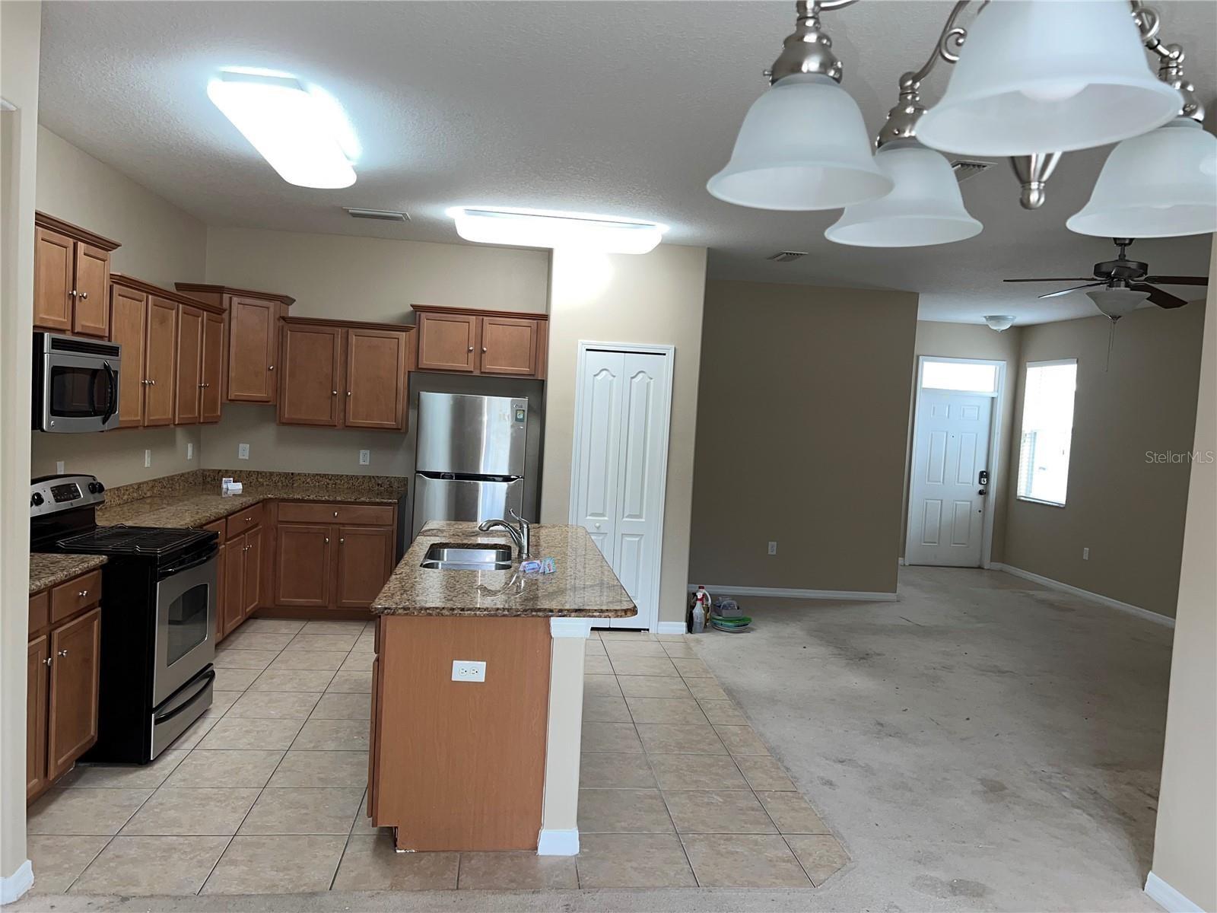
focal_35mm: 26
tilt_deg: -3.5
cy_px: 456
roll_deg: -2.3
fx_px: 914
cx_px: 608
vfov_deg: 53.1
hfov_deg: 67.3
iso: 40
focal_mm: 5.7
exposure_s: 1/30
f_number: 1.5
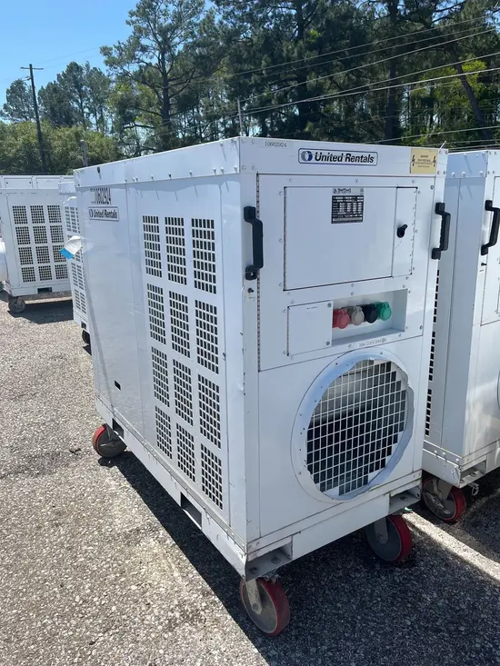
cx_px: 250
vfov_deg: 67.3
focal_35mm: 26
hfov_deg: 53.1
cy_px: 333
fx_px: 501
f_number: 1.6
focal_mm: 5.1
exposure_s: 1/3413
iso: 50
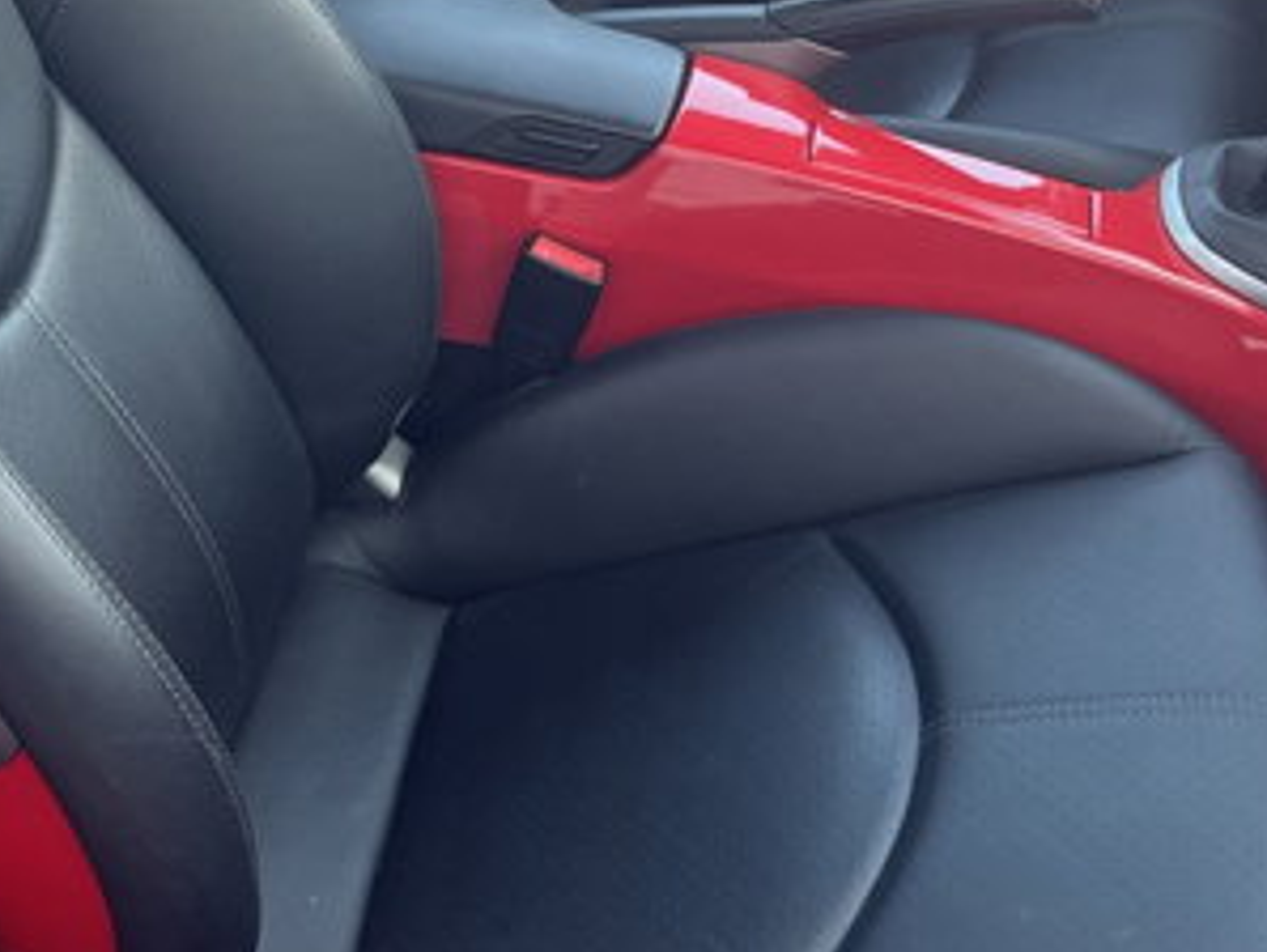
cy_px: -21
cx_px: 408
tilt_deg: -30.4
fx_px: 2454
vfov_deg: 21.1
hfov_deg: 28.7
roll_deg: -1.8
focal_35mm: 67
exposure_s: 1/121
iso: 80
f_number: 1.6
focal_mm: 5.1
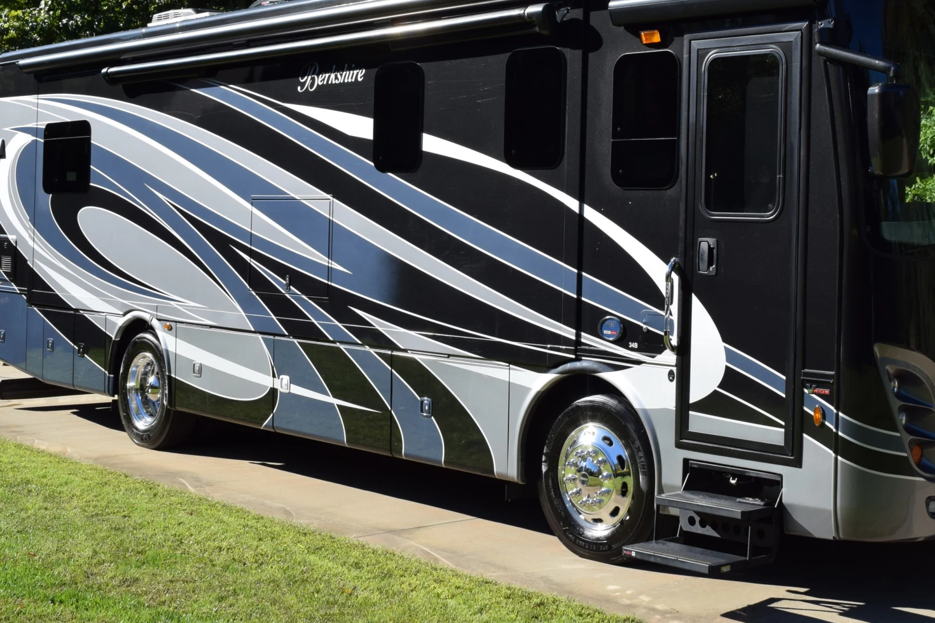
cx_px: 647
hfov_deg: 35.8
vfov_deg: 24.4
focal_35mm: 55
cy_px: 162
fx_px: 1425
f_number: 9
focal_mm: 21
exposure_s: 1/320
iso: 200
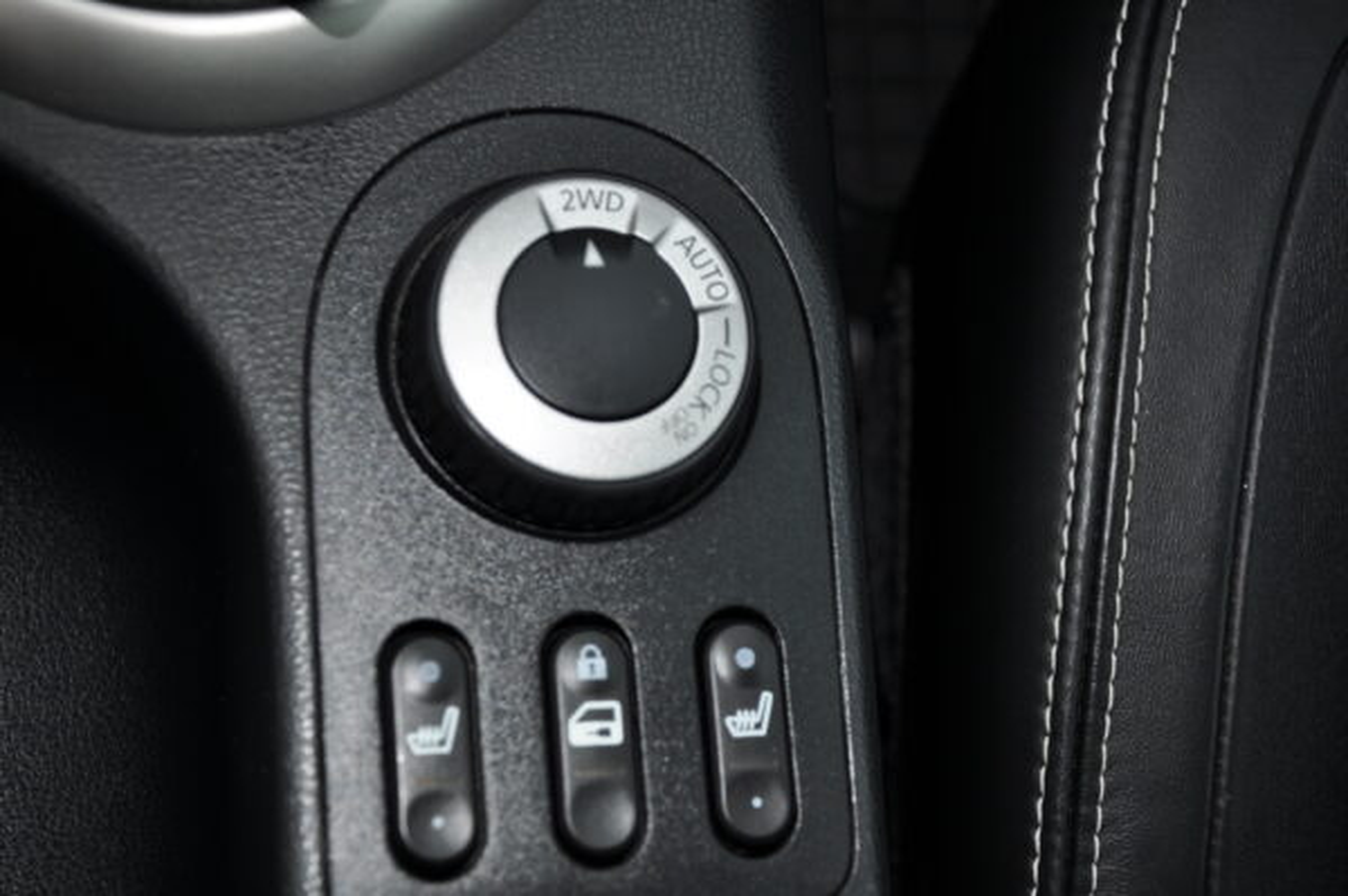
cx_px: 674
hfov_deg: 31.9
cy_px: 448
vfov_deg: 21.5
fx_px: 2357
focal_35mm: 63
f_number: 5.6
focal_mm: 42
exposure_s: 1/30
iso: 200
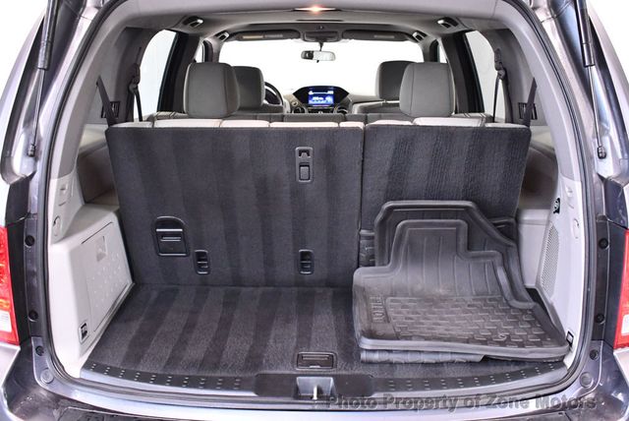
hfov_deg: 53.1
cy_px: 210
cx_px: 314
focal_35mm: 36
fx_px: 630
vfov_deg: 36.9
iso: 4000
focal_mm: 18
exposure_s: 1/60
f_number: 3.5
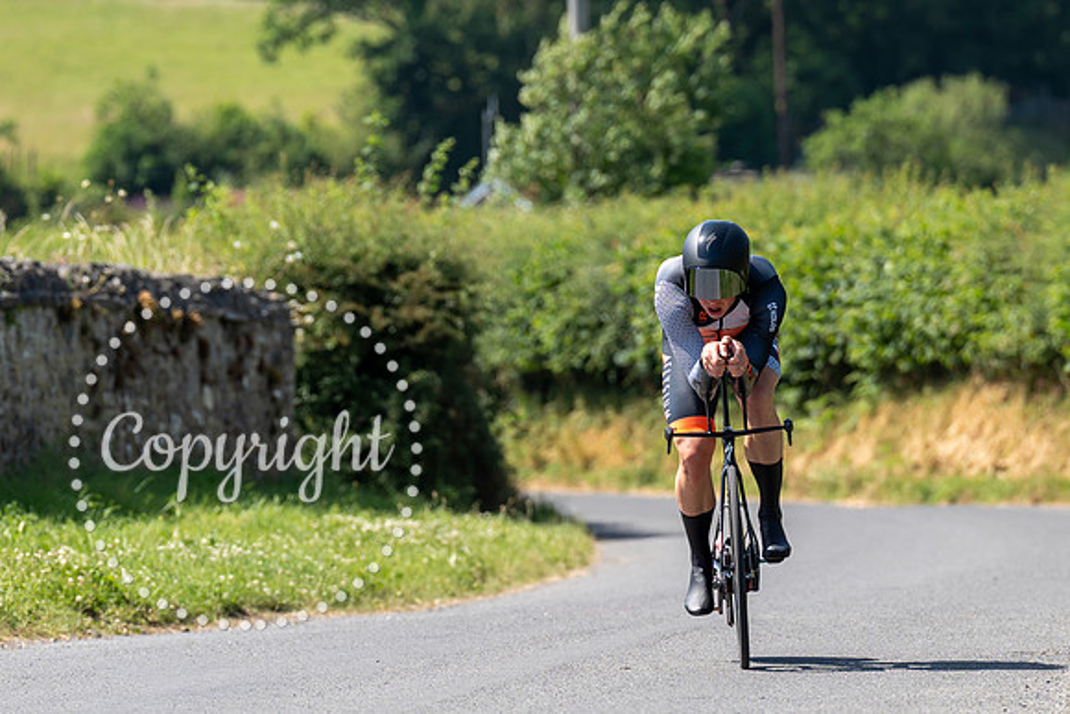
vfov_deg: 3.8
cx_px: 703
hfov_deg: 5.8
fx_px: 10625
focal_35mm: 357
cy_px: 419
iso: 100
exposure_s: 1/800
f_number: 4
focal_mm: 200
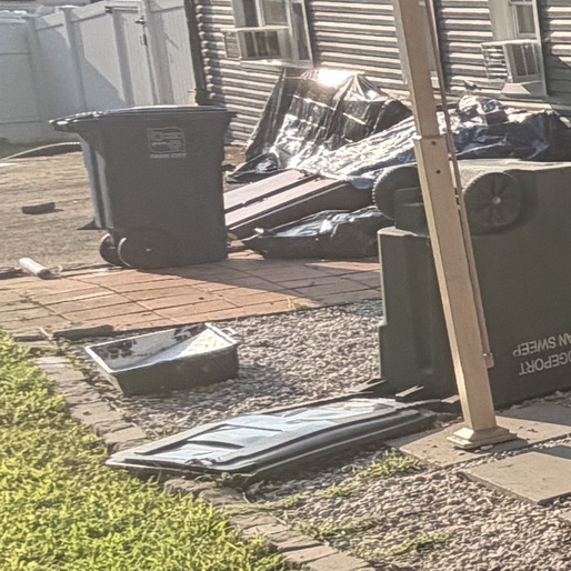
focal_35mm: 74
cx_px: 1553
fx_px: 1381
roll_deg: +0.2
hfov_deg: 12.9
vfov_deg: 23.3
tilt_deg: -8.0
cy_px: 192
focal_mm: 2.22
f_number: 2.2
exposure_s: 1/717
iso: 40
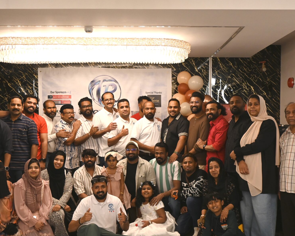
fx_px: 384
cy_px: 146
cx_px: 153
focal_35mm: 44
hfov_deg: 42.0
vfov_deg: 34.0
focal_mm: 18
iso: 640
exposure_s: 1/125
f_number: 3.5
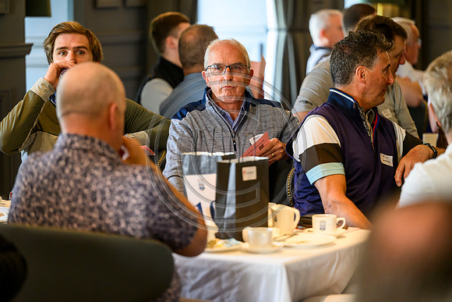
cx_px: 226
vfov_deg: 9.8
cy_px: 151
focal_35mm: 140
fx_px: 1758
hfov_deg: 14.7
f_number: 2.8
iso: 3200
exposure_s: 1/400
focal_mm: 140
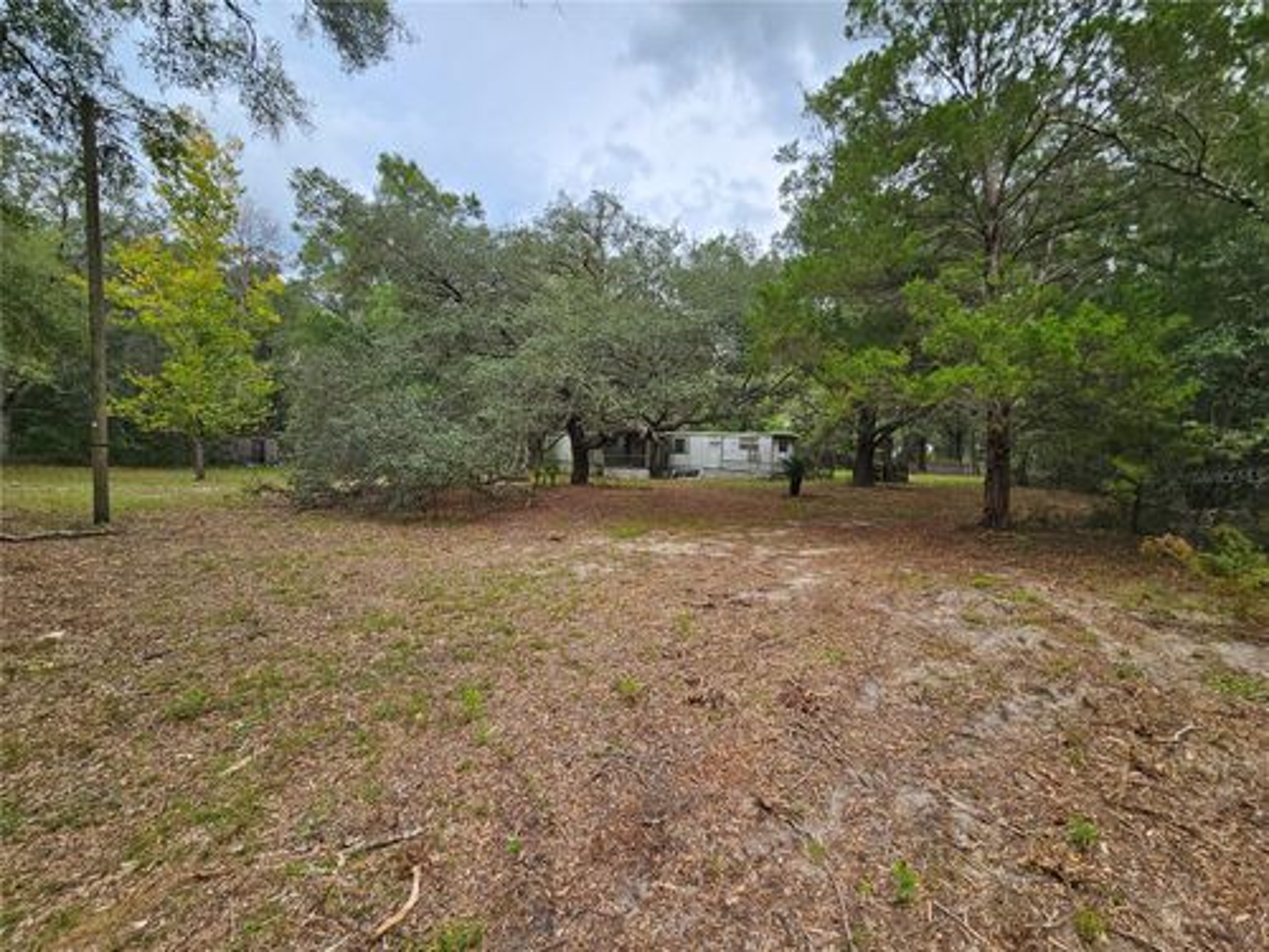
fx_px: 477
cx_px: 634
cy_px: 476
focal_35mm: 13
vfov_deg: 89.9
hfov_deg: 106.2
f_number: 2.2
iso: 50
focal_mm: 2.2
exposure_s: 1/681
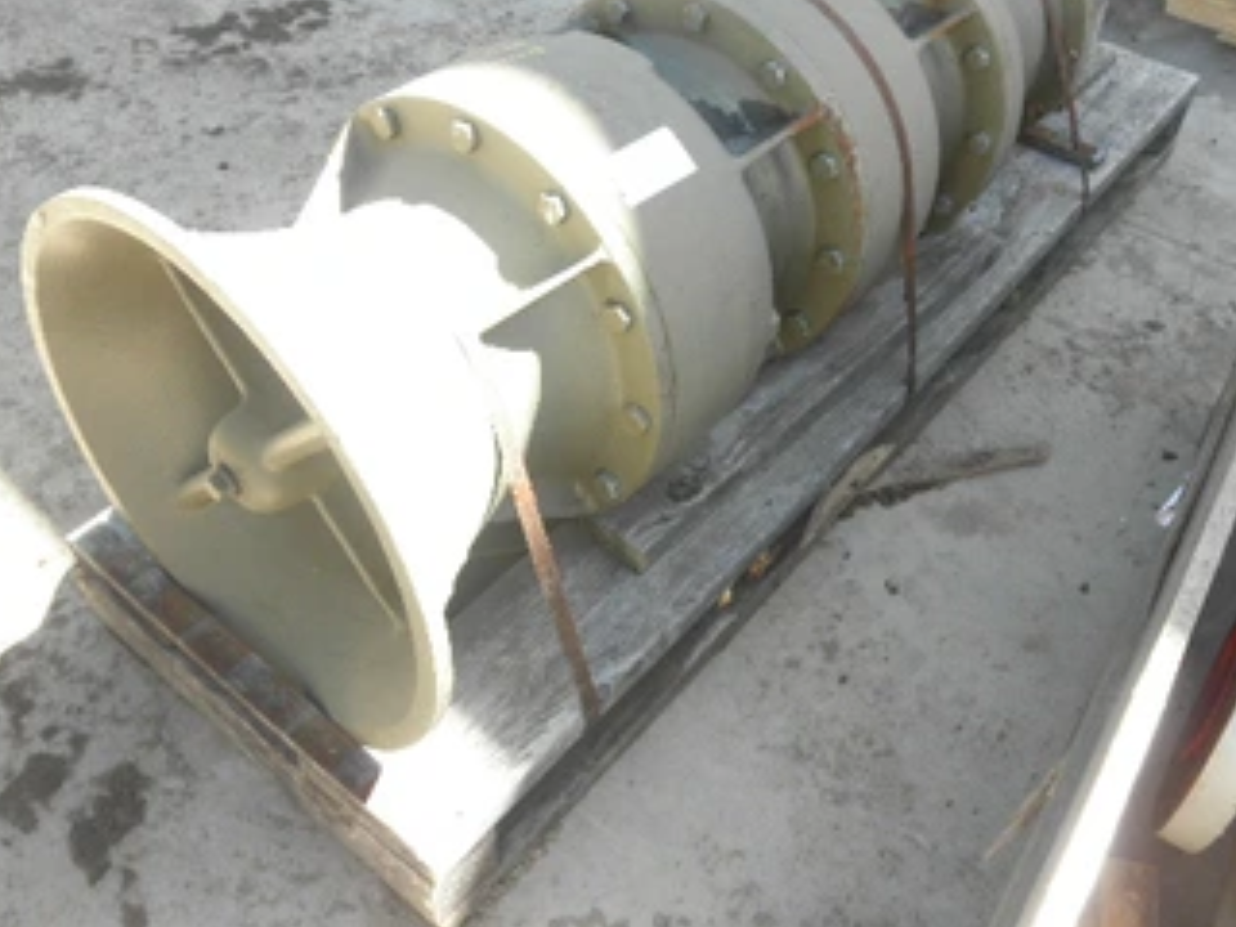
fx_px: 1250
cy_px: 402
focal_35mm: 35
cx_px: 591
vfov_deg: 40.6
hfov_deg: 52.6
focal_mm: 5
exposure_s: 1/80
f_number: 3
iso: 64
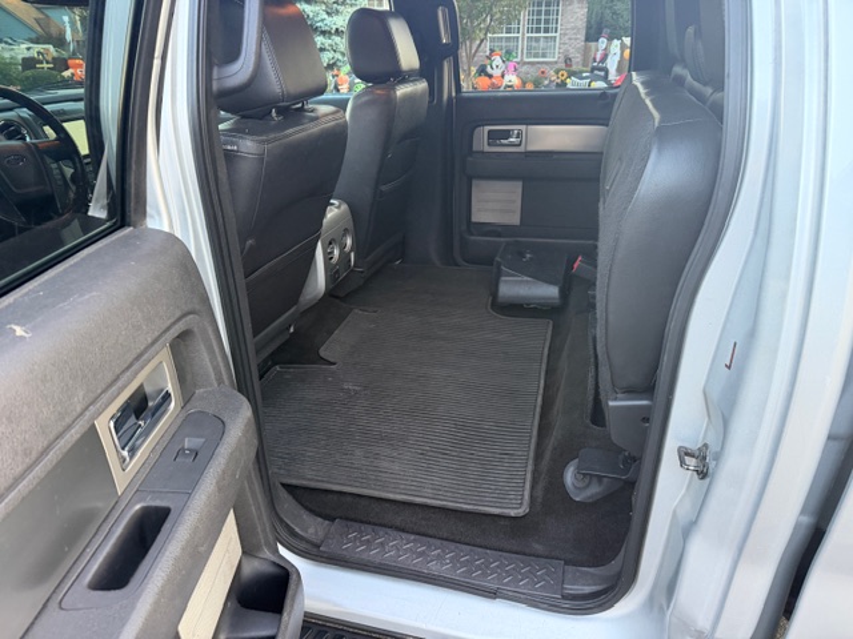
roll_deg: +1.3
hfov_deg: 71.6
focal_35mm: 24
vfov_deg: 56.8
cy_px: 320
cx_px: 426
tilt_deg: -21.9
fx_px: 591
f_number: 1.78
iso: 400
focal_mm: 6.76
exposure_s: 1/60
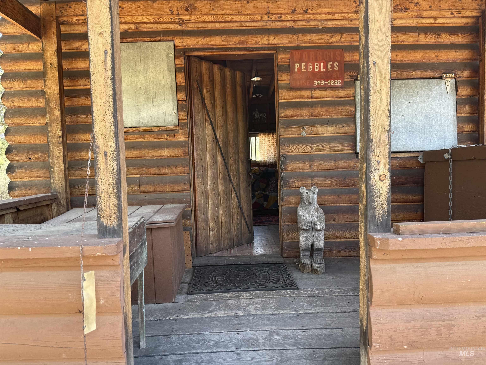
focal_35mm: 24
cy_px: 182
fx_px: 337
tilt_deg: -2.6
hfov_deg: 71.6
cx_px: 243
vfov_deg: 56.8
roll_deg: +1.4
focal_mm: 6.76
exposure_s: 1/186
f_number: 1.78
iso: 64
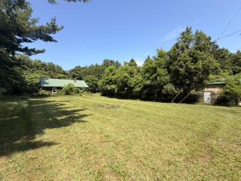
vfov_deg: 81.8
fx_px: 104
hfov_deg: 98.1
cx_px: 118
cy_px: 88
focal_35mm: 15
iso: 32
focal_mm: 2.22
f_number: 2.2
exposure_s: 1/770
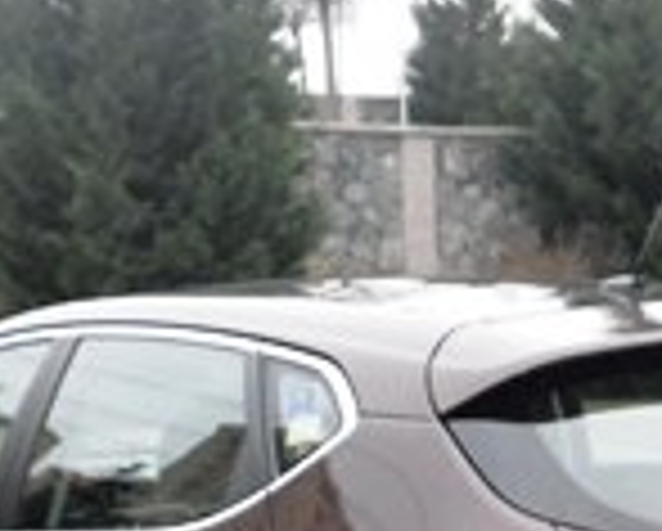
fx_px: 1746
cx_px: 500
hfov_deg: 21.3
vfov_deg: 16.6
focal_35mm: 89
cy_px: 634
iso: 400
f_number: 3.5
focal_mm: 5
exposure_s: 1/50
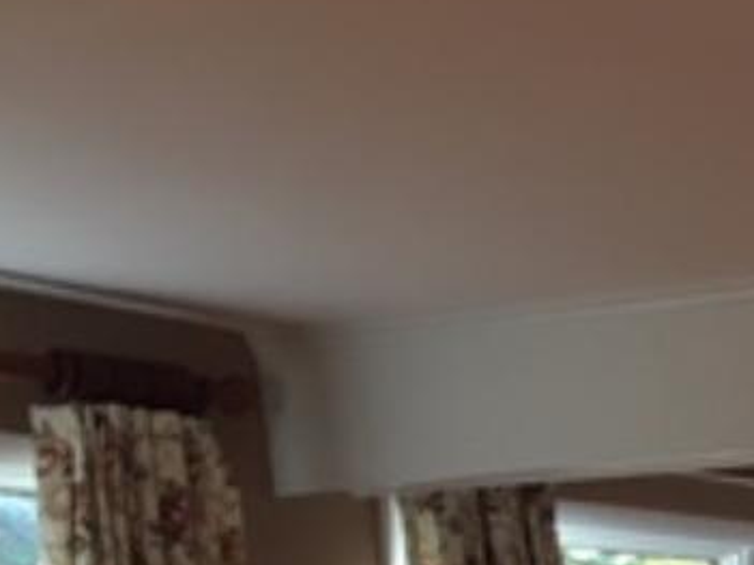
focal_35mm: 119
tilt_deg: -7.7
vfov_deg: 11.3
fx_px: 2591
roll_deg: +0.9
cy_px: 1096
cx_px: 1289
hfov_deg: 14.8
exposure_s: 1/30
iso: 64
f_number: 2.2
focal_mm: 4.15
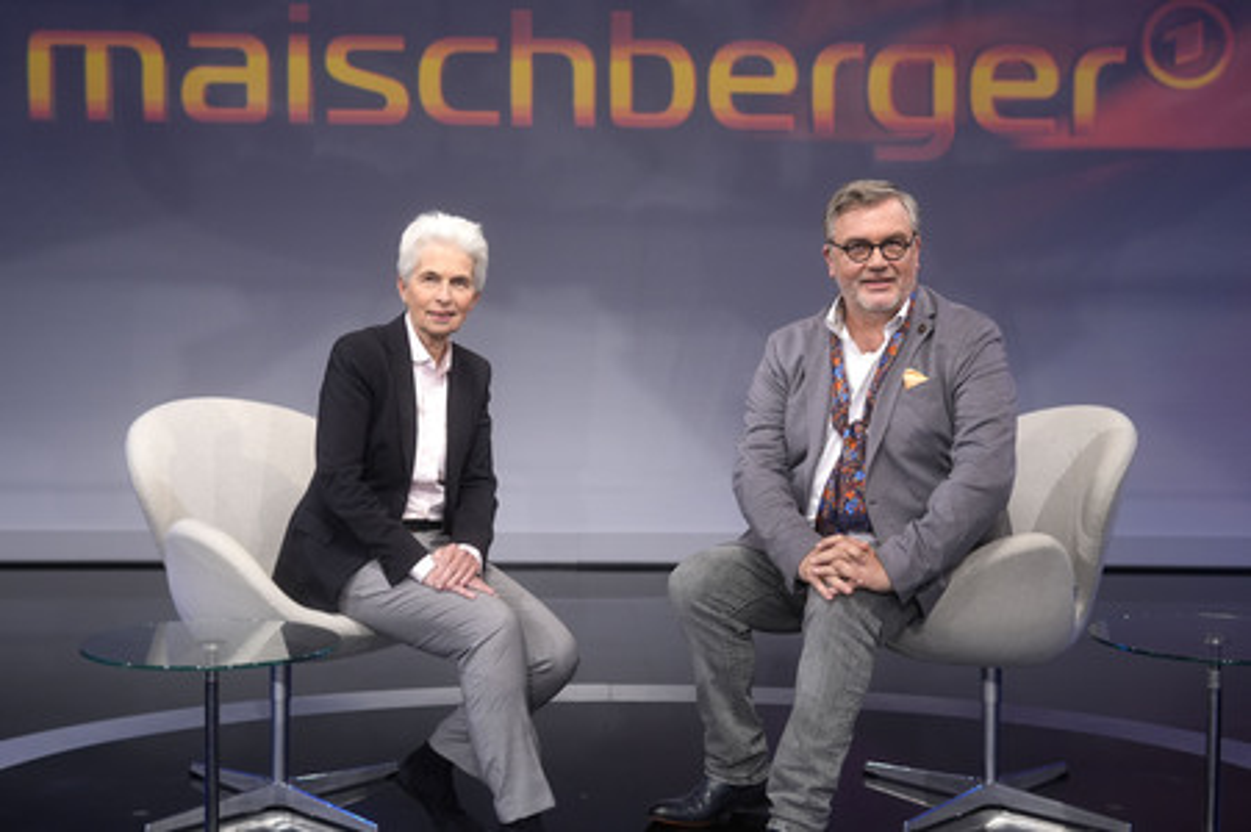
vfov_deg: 29.8
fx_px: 1563
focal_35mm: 45
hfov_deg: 43.6
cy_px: 416
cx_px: 626
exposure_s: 1/250
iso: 640
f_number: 2.2
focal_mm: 30
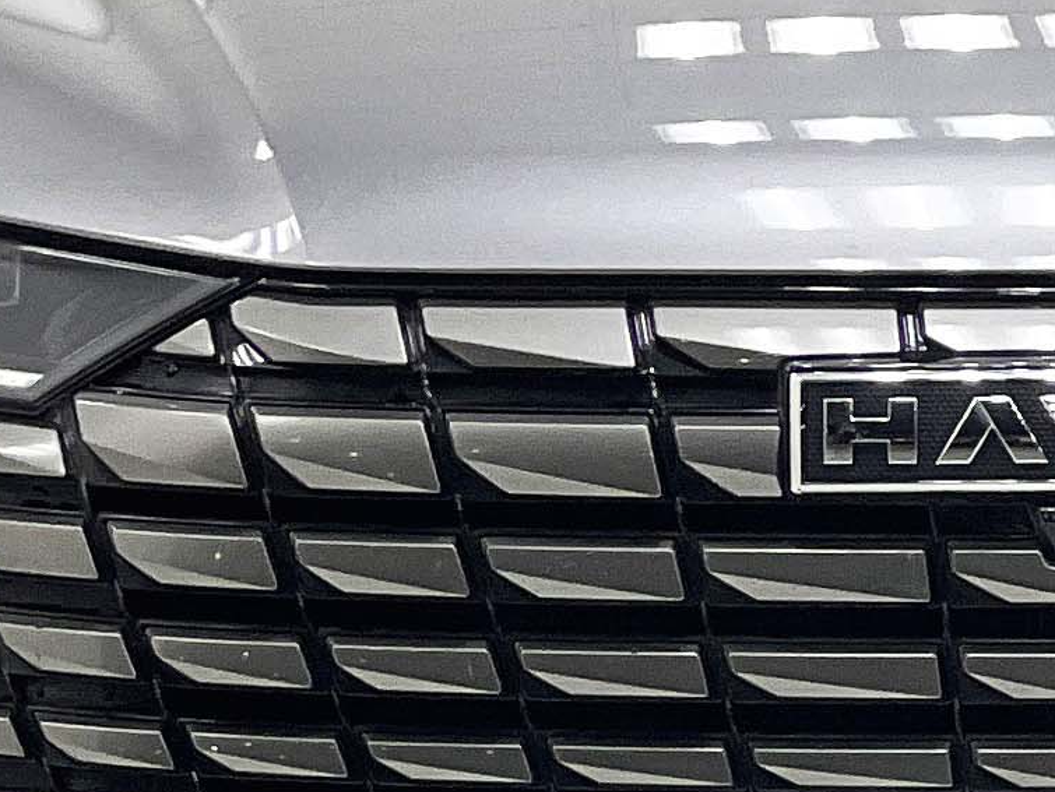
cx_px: 1146
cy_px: 556
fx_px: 12532
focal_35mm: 411
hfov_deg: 4.8
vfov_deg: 3.6
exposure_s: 1/120
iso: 50
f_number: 2.8
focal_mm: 9
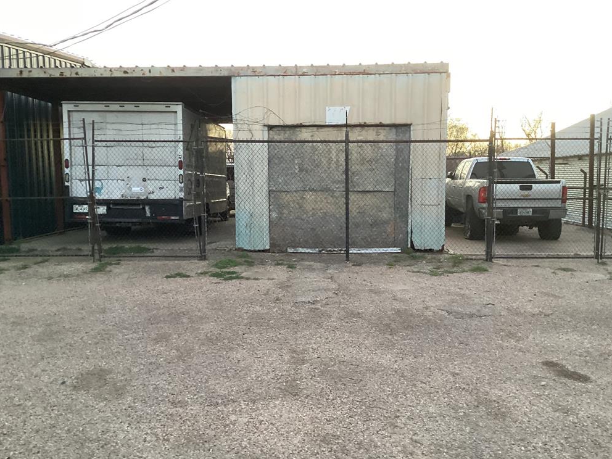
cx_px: 315
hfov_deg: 56.8
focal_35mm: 32
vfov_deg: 44.2
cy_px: 236
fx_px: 566
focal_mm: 3.3
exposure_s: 1/60
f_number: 2.4
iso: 250
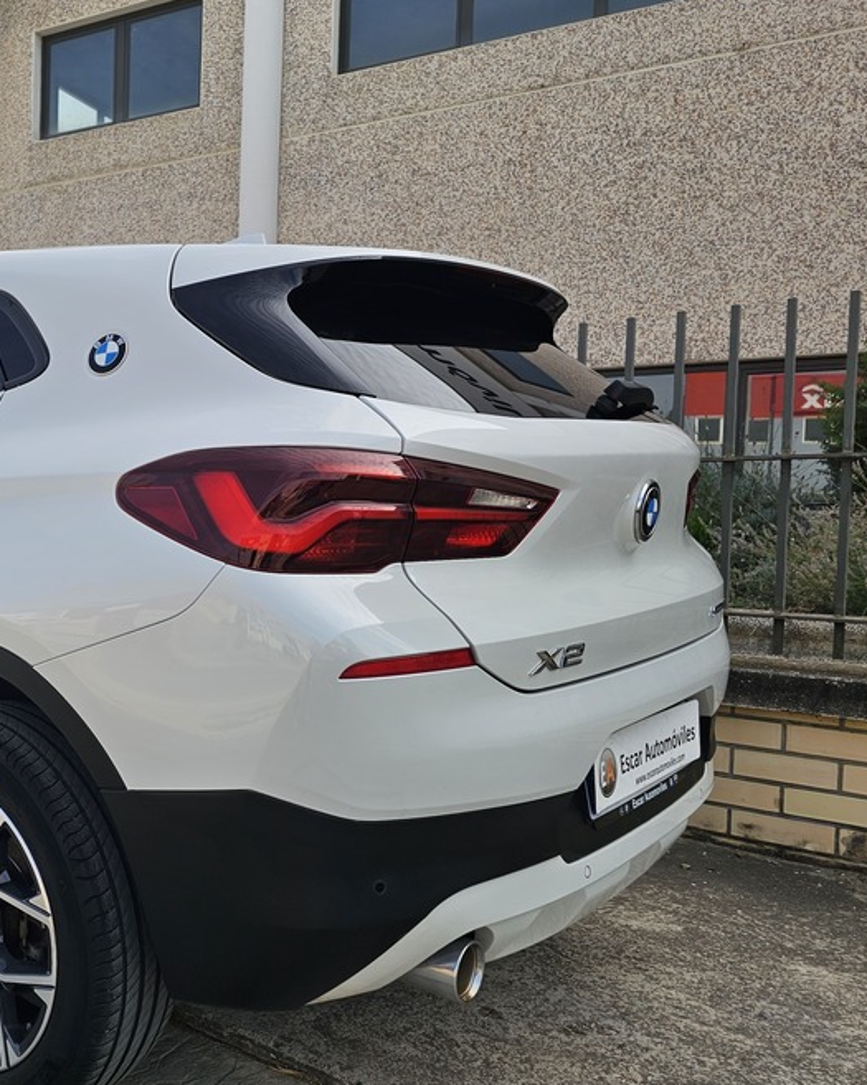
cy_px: 568
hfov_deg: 38.8
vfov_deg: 51.5
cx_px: 63
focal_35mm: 35
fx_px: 1123
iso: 10
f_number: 1.7
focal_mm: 6.3
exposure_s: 1/550
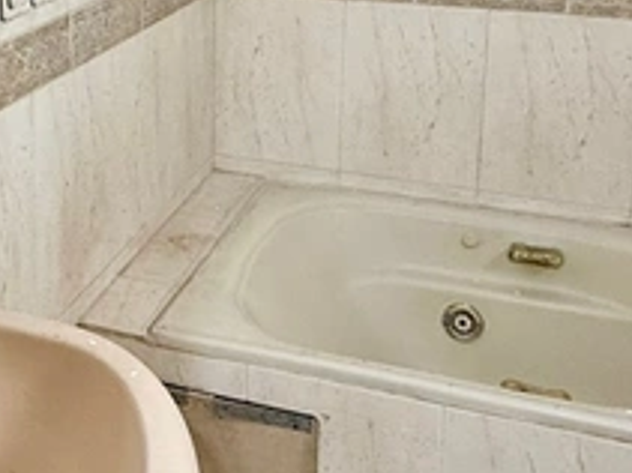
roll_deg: +0.1
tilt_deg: -9.9
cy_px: -9
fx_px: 967
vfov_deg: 26.0
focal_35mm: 53
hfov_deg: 35.4
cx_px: 156
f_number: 2.2
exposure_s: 1/50
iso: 320
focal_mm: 2.22
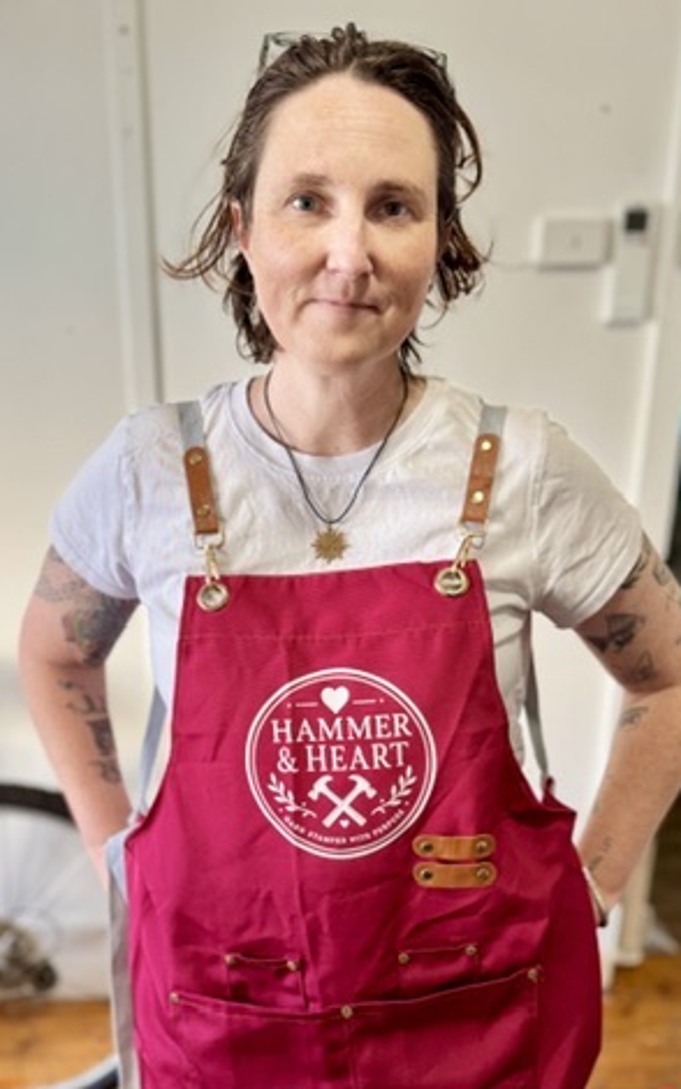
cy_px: 547
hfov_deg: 47.6
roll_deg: +0.1
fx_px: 772
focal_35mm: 26
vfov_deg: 70.4
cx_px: 352
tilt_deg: -20.4
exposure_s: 1/50
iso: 250
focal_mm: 6.76
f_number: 1.78
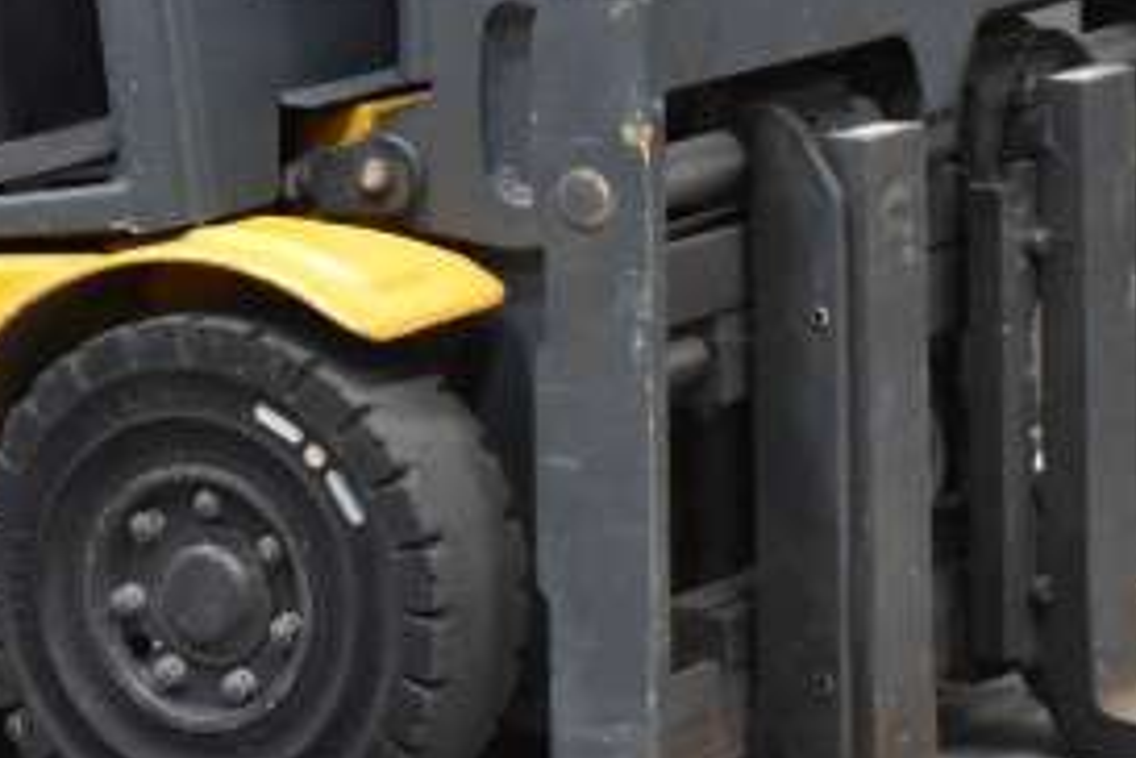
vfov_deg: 6.0
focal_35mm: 224
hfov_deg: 9.2
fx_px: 7068
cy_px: -558
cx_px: 137
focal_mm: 34
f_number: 5
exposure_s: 1/40
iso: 1250
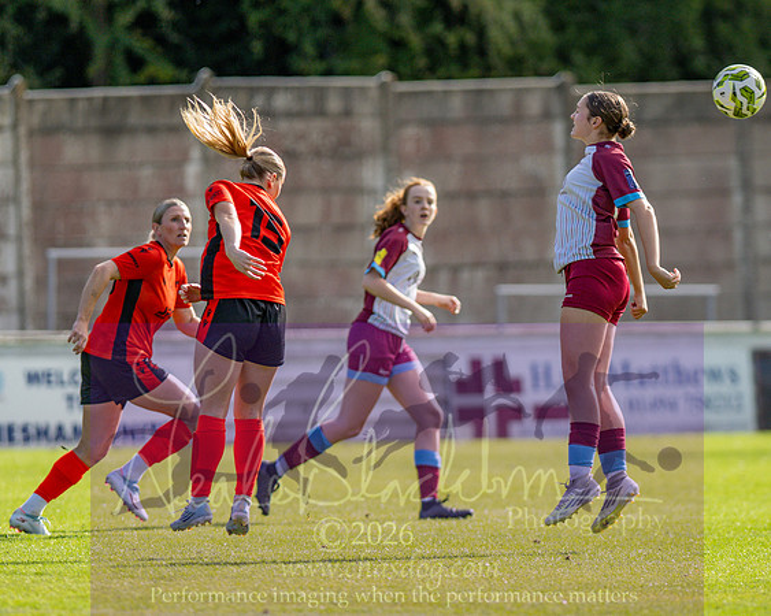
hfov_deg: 3.8
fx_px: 11565
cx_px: 419
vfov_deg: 3.1
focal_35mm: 507
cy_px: 308
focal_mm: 300
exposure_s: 1/3200
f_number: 2.8
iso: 200
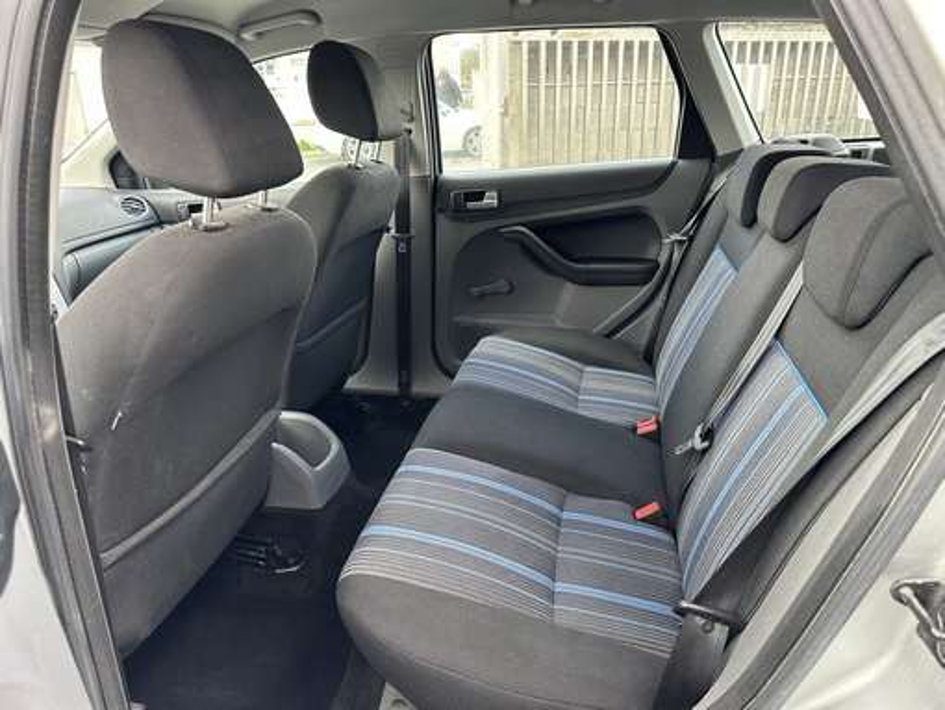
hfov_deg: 71.6
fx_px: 655
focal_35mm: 24
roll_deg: +1.3
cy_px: 355
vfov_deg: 56.9
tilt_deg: -21.4
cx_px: 472
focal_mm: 6.86
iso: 160
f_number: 1.78
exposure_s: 1/121
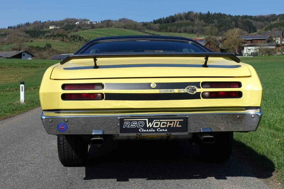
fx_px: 426
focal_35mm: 54
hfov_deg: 36.9
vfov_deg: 25.0
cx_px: 148
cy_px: 83
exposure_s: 1/800
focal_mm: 17.27
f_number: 5.6
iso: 125
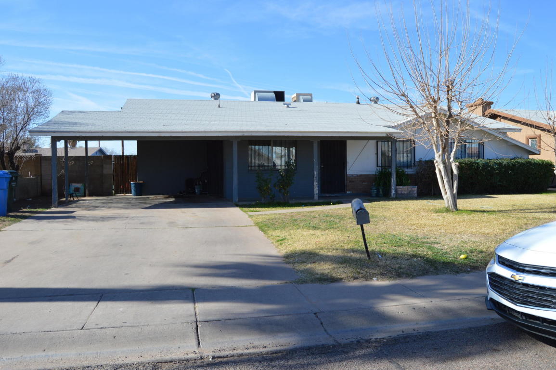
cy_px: 185
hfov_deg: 64.6
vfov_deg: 45.6
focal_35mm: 28
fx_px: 440
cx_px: 278
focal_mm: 19
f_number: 8
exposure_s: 1/250
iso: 100
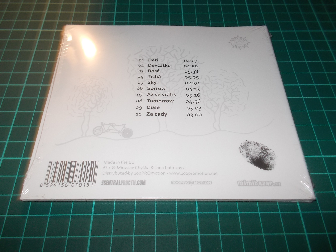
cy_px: 126
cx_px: 168
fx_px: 281
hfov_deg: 61.7
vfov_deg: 48.2
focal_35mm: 29
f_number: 3.3
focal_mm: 4.1
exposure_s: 1/30
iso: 200
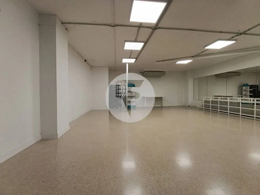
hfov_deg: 98.2
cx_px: 130
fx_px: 113
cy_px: 98
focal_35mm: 15
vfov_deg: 81.7
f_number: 2.2
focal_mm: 1.65
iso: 200
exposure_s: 1/100
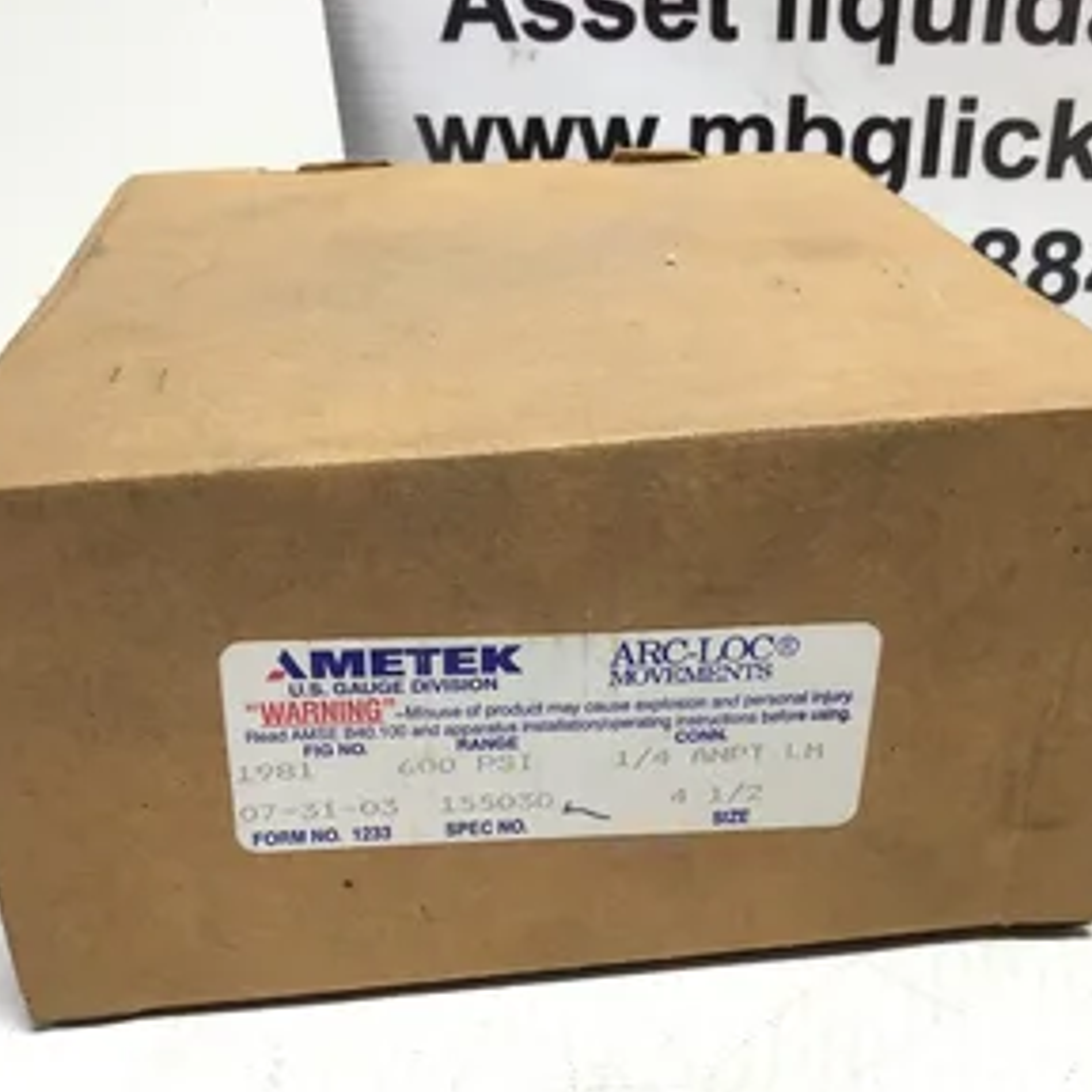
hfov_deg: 43.9
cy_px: 554
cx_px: 565
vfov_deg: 43.9
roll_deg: -0.3
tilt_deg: -27.7
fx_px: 1356
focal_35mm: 38
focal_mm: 3.3
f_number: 2.4
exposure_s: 1/120
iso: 40
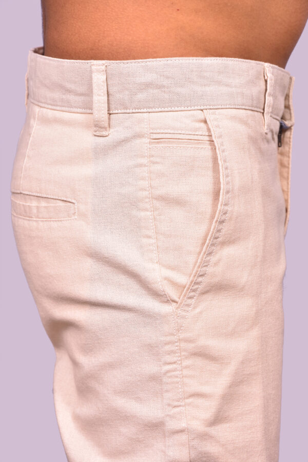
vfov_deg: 15.2
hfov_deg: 10.2
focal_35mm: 135
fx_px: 1732
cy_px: 231
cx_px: 154
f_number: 9
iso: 250
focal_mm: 90
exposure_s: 1/125
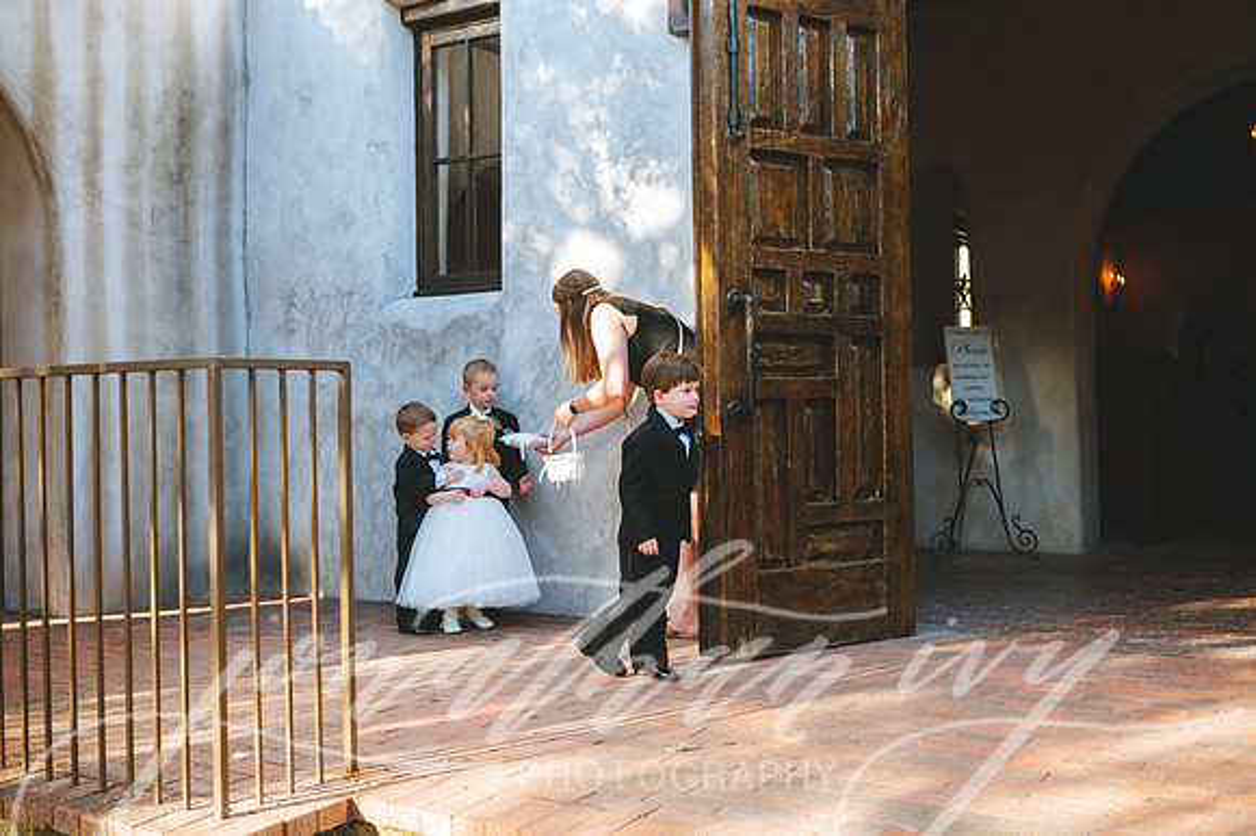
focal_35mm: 39
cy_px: 426
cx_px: 666
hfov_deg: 49.3
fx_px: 1367
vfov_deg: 34.0
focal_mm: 36
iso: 2000
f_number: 2.8
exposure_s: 1/3200
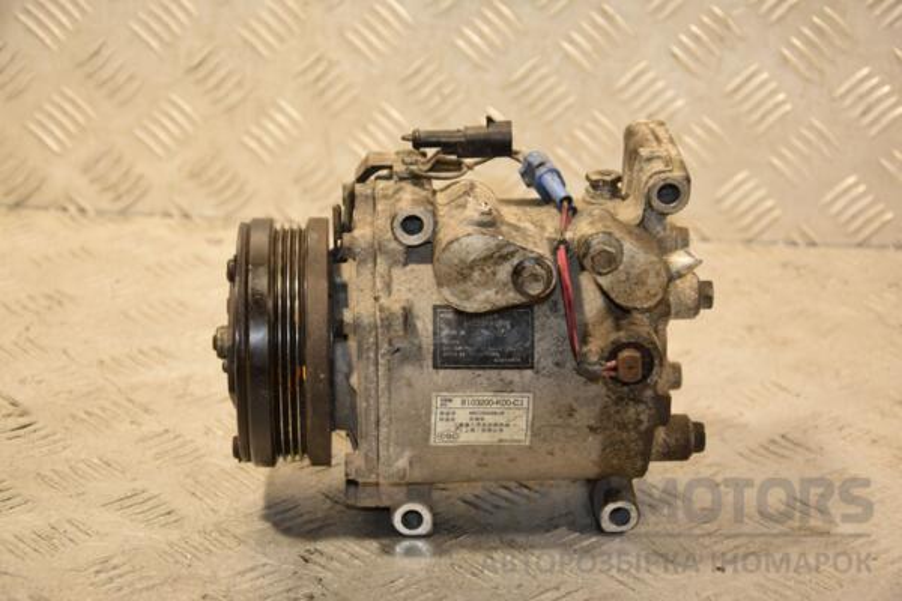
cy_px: 300
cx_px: 451
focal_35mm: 87
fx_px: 2180
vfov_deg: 15.7
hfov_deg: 23.4
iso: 800
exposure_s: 1/200
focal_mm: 58
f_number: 5
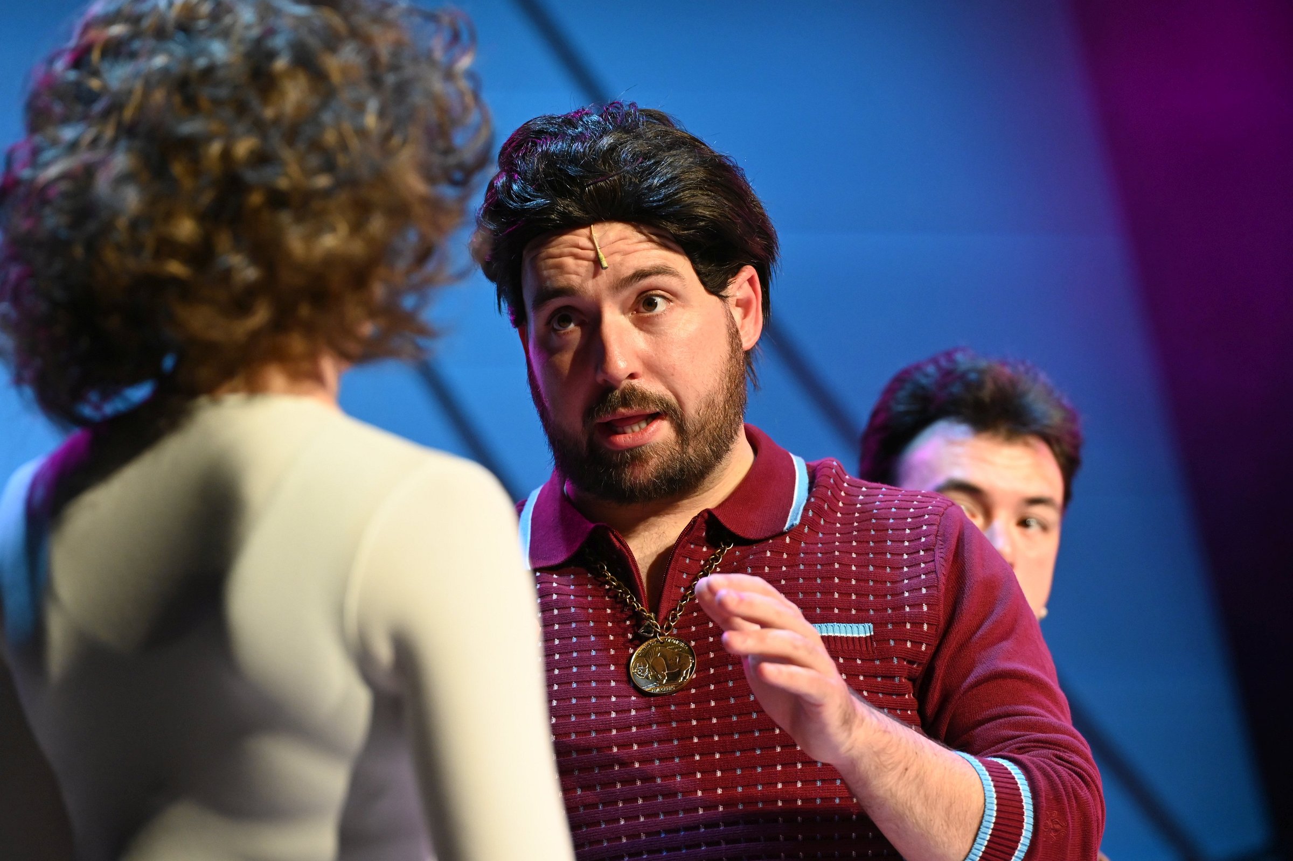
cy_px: 430
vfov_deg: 9.5
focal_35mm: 145
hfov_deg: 14.2
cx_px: 646
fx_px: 5207
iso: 3200
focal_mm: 145
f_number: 4
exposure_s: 1/320
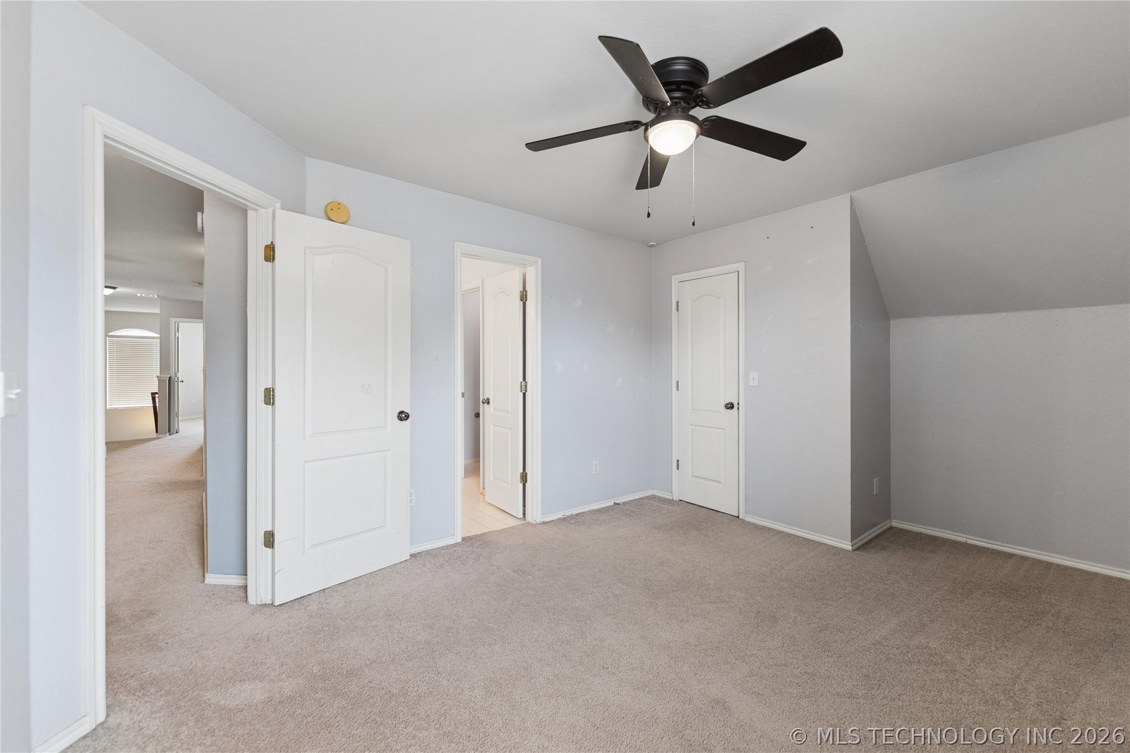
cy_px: 376
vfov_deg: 78.8
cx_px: 565
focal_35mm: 15
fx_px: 458
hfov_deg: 101.9
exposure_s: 1/125
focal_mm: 14.6
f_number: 2.8
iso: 400
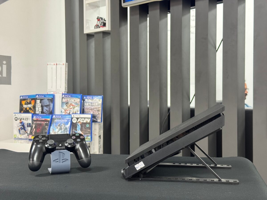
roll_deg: -0.5
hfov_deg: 39.7
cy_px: 100
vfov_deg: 30.3
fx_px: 370
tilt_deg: -0.8
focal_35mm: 48
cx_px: 134
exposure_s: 1/40
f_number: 1.78
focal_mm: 6.76
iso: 500
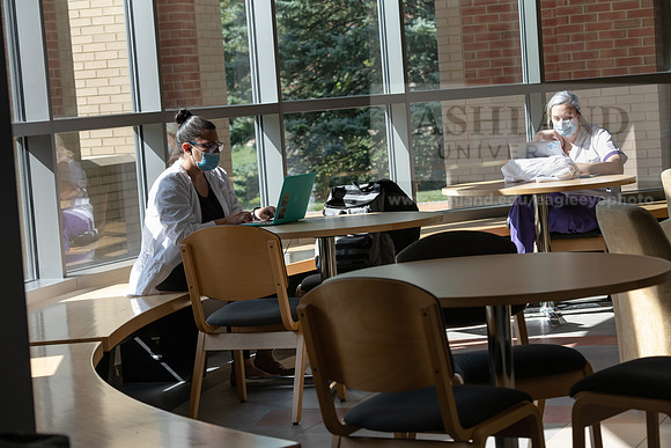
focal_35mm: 102
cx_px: 336
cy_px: 224
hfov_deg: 20.0
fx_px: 1902
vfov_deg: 13.4
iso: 400
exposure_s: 1/250
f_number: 6.3
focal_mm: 102
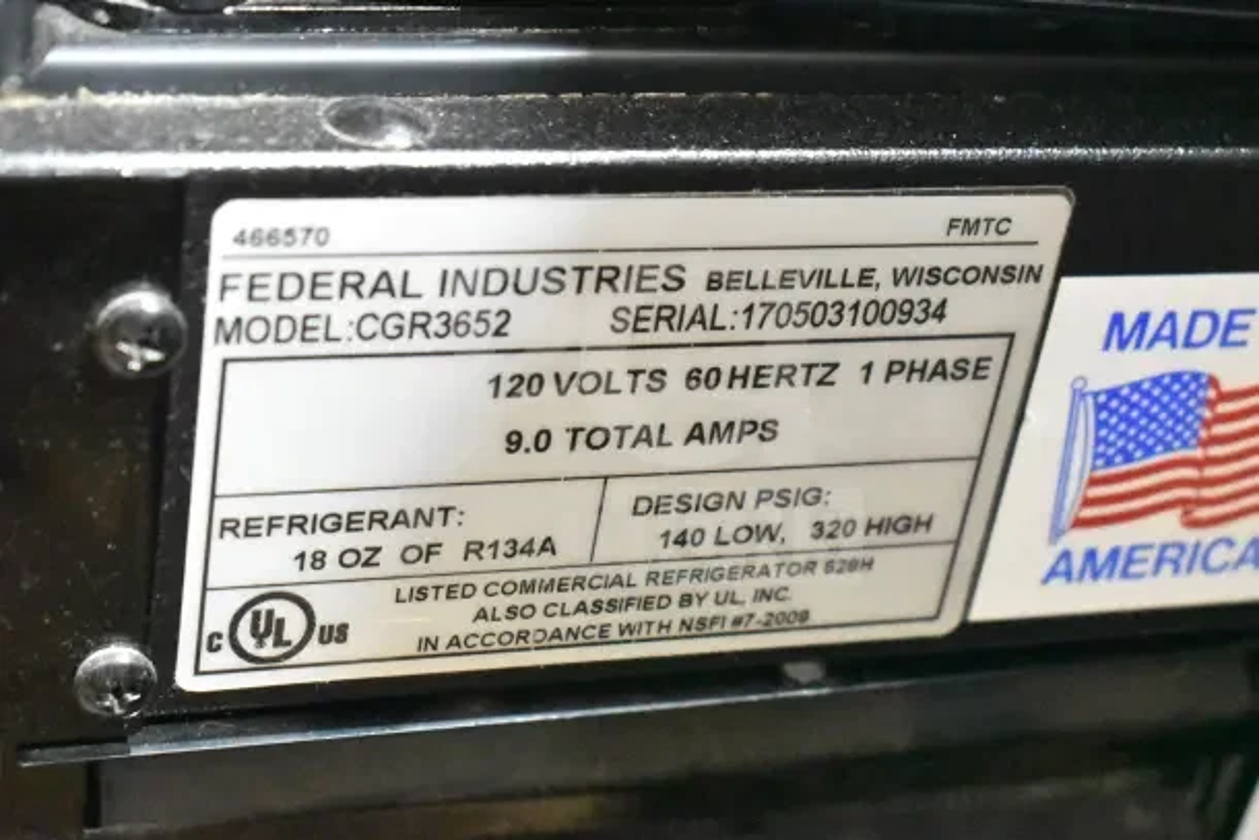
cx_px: 630
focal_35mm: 72
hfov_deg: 28.1
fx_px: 2518
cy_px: 420
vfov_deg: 18.9
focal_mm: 48
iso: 20000
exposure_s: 1/80
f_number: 5.3
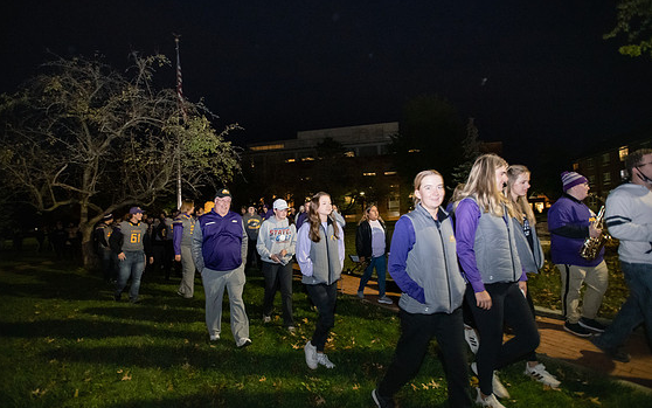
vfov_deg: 65.0
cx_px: 315
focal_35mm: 18
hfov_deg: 91.1
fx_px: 320
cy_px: 215
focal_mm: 17
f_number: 3.2
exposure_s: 1/60
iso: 6400
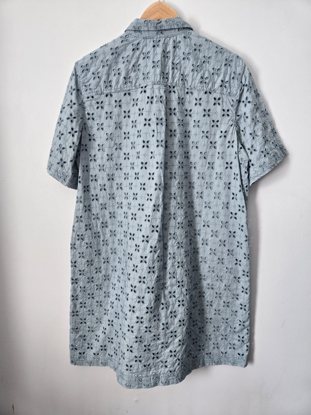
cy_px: 208
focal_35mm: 23
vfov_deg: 73.9
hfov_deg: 58.9
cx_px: 156
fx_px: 276
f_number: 1.8
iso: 200
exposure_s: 1/120
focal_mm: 5.4
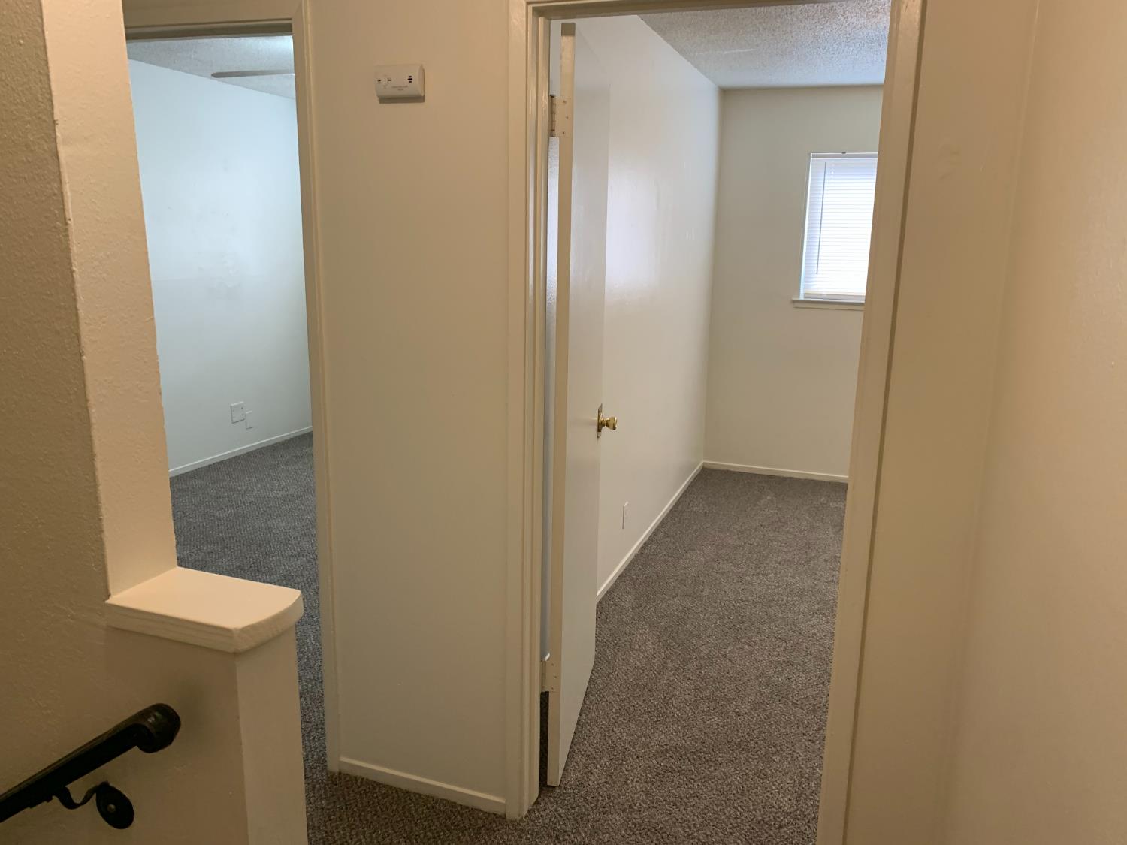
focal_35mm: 26
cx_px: 564
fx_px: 846
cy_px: 422
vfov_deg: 53.1
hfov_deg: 67.3
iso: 160
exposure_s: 1/60
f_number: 1.8
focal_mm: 4.25
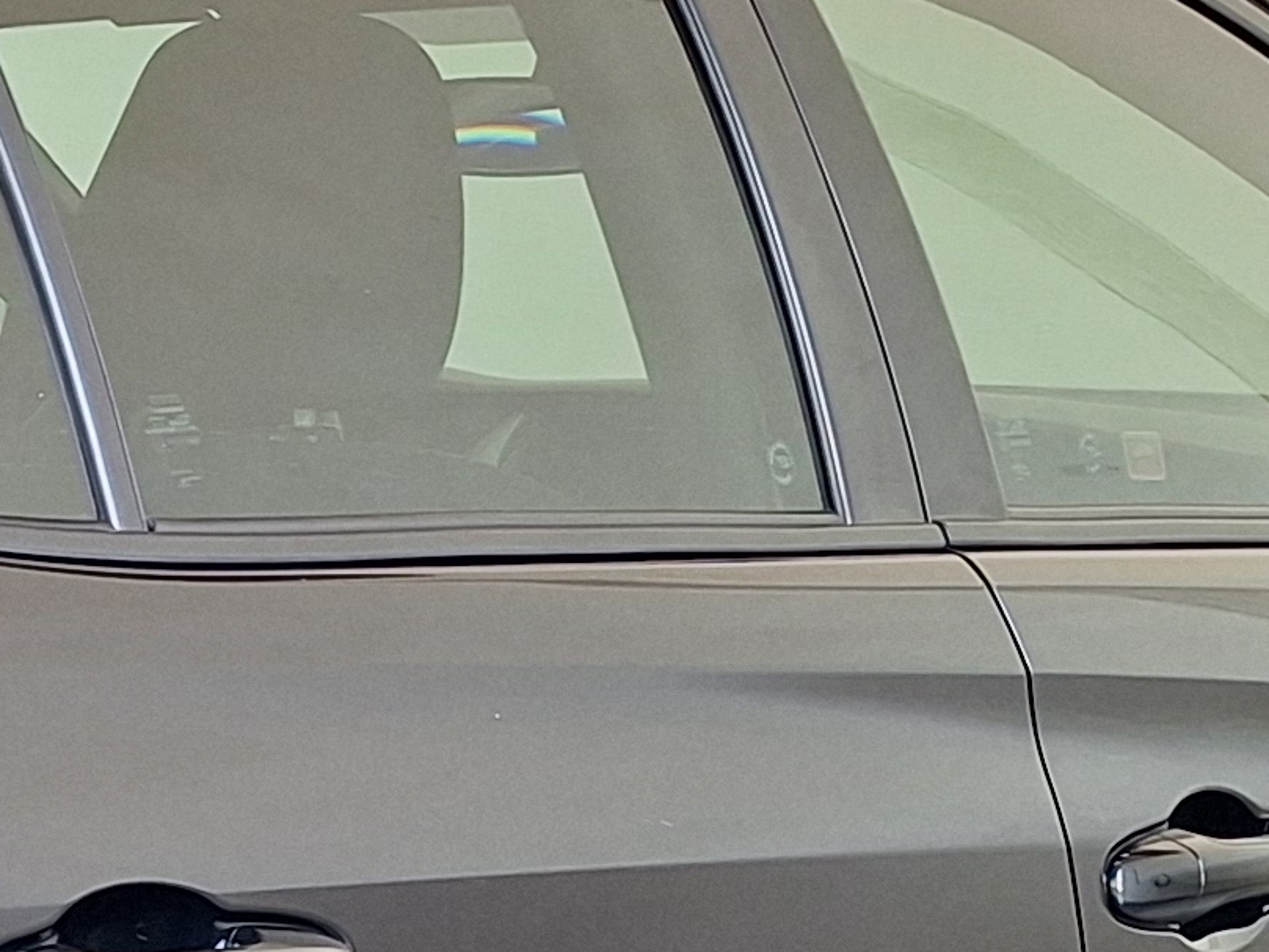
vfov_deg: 12.3
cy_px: 1299
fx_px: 4253
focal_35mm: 116
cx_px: -634
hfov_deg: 15.6
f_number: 1.8
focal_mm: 5.54
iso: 64
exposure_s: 1/40
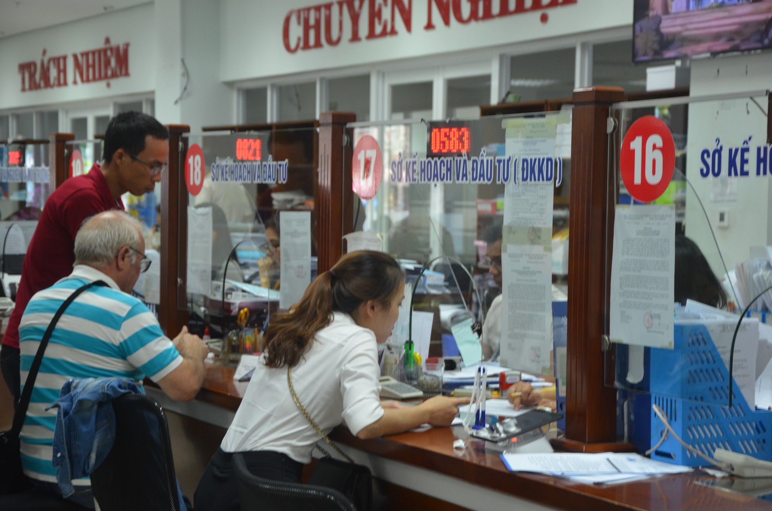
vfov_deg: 18.1
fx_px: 1605
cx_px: 386
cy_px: 256
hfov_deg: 27.0
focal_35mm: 75
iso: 640
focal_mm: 50
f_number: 5
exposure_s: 1/25
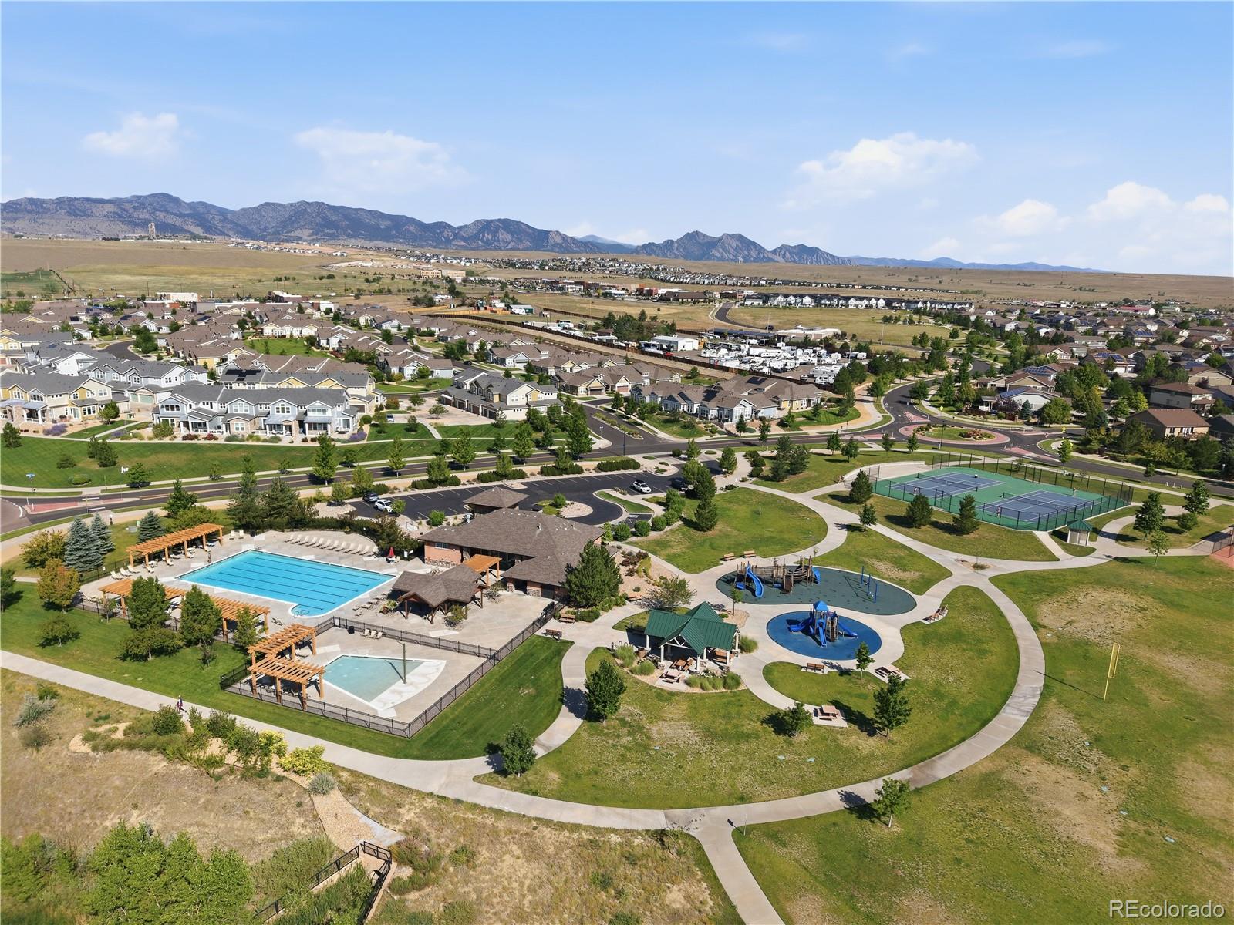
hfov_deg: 71.6
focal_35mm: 24
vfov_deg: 56.8
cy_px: 462
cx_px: 617
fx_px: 856
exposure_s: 1/4000
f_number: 1.8
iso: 100
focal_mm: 8.7
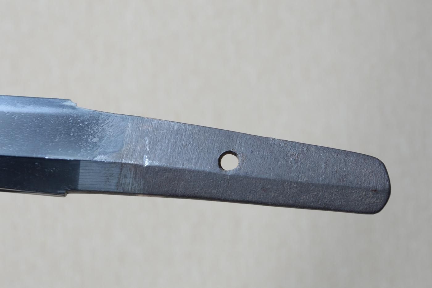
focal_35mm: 135
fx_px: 1619
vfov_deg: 10.1
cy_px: 144
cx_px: 216
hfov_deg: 15.2
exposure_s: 1/2
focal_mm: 90
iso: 400
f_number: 11
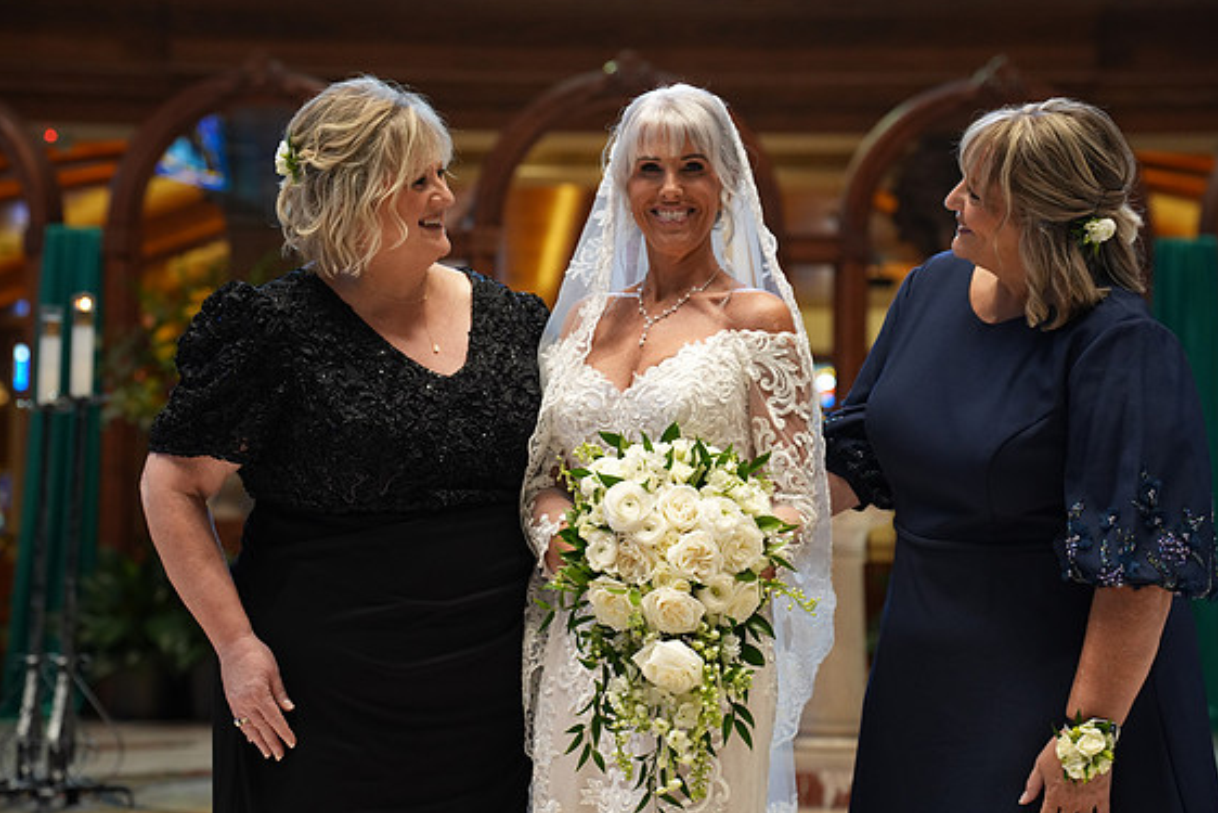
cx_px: 624
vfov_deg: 14.1
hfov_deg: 21.0
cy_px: 406
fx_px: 3282
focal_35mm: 97
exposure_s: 1/100
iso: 2500
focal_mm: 94
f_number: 4
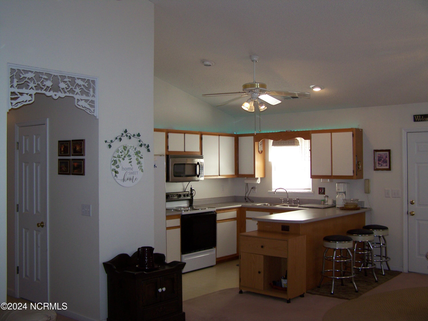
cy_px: 160
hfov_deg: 49.0
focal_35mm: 38
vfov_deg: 37.7
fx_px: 470
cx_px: 214
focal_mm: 6.3
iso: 80
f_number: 2.8
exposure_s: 1/60
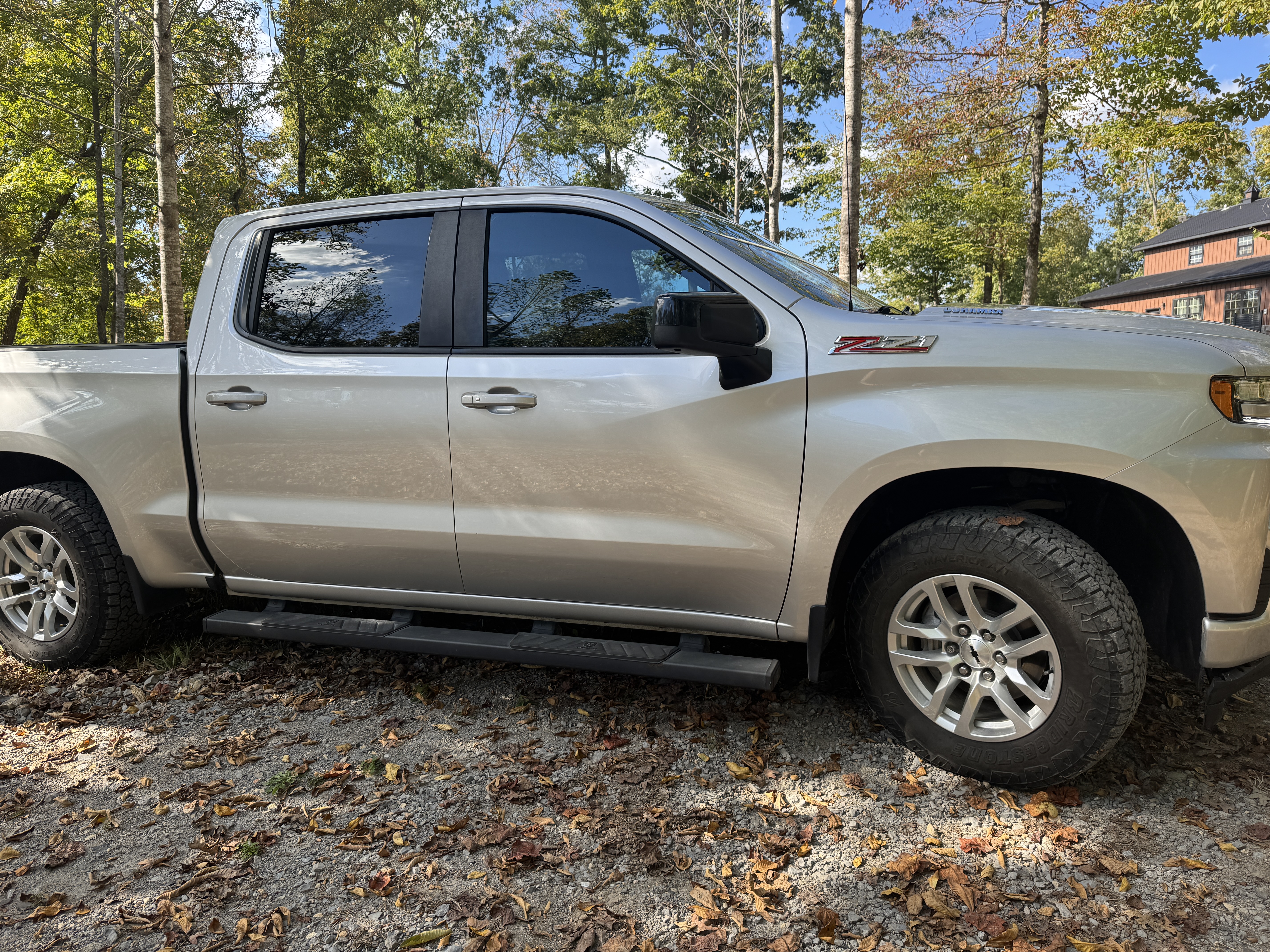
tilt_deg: -5.6
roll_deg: -0.2
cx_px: 635
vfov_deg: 56.8
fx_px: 881
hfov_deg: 71.6
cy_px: 476
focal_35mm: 24
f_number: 1.78
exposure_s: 1/980
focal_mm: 6.76
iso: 80
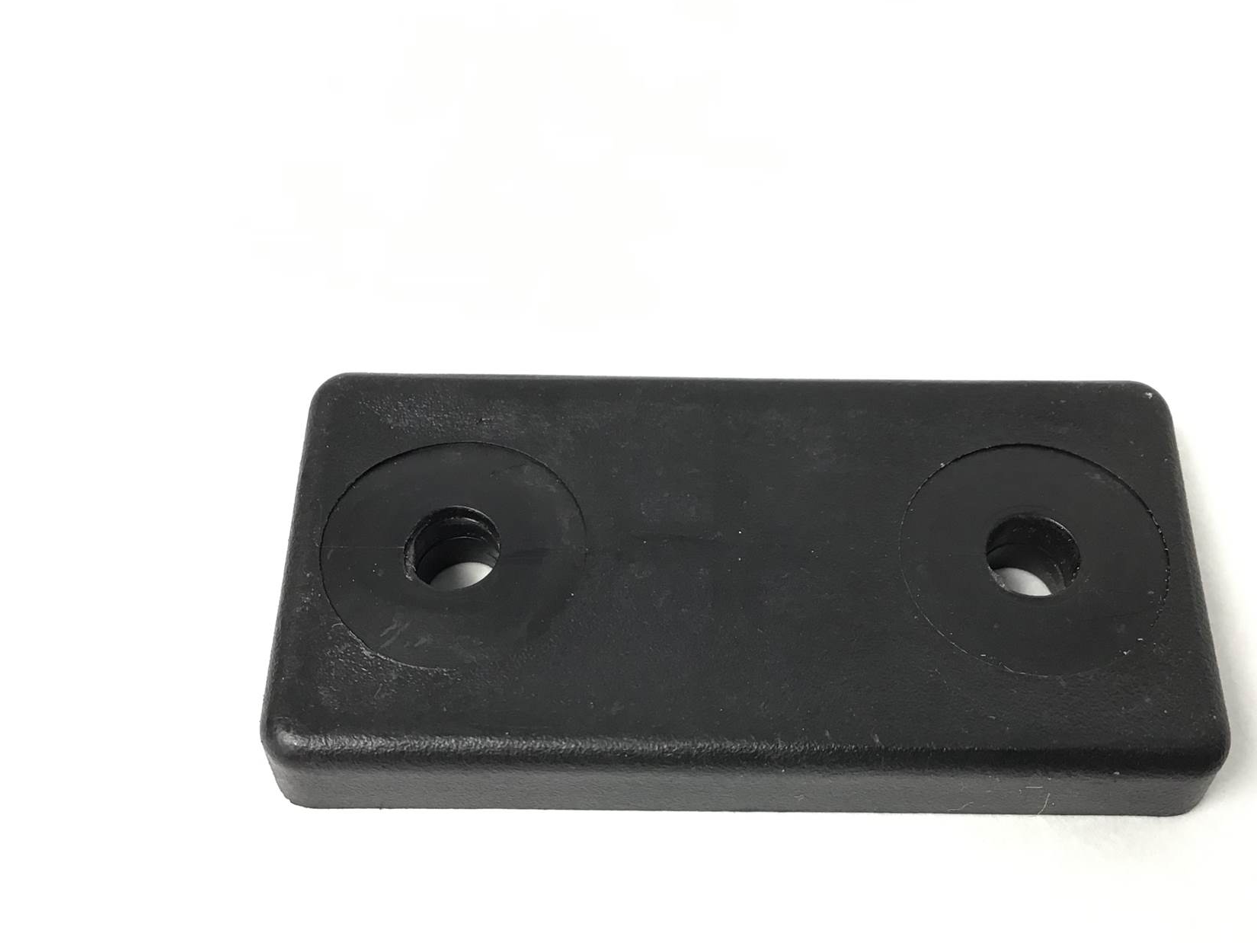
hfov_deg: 48.9
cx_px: 675
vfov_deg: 37.6
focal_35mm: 38
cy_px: 563
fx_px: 1380
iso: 80
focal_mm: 3.3
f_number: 2.4
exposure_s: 1/33
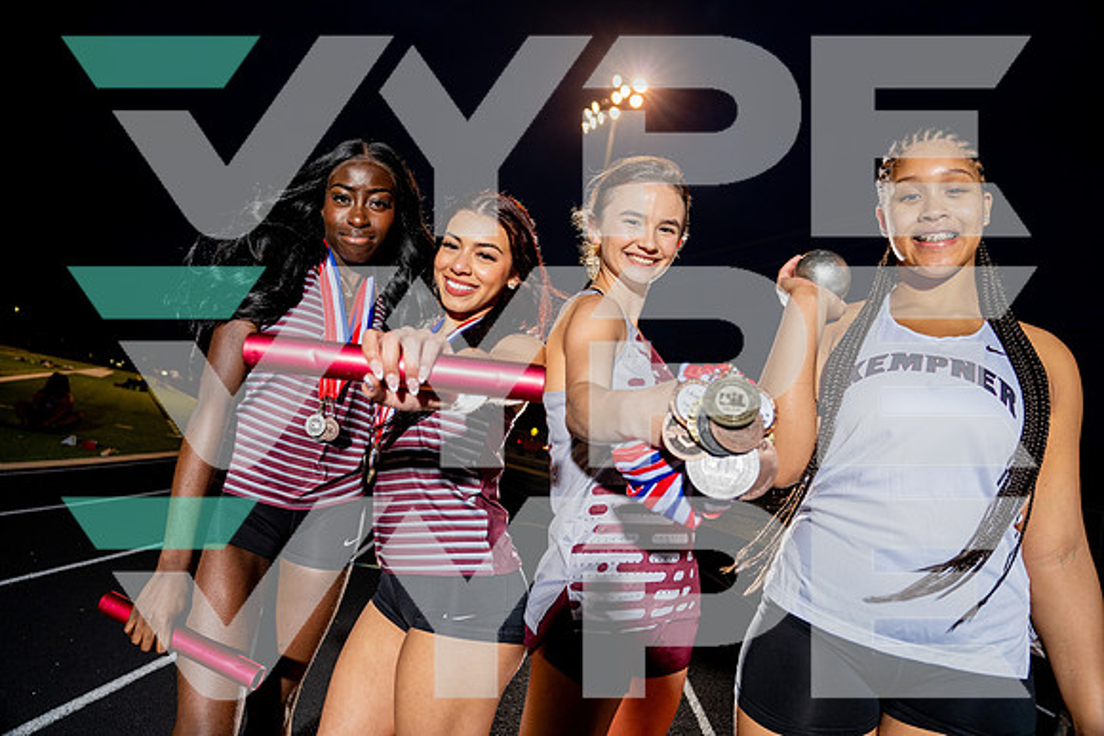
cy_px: 368
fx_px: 675
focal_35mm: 22
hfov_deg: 78.6
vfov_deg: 57.3
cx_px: 552
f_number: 4
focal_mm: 22
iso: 800
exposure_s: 1/200
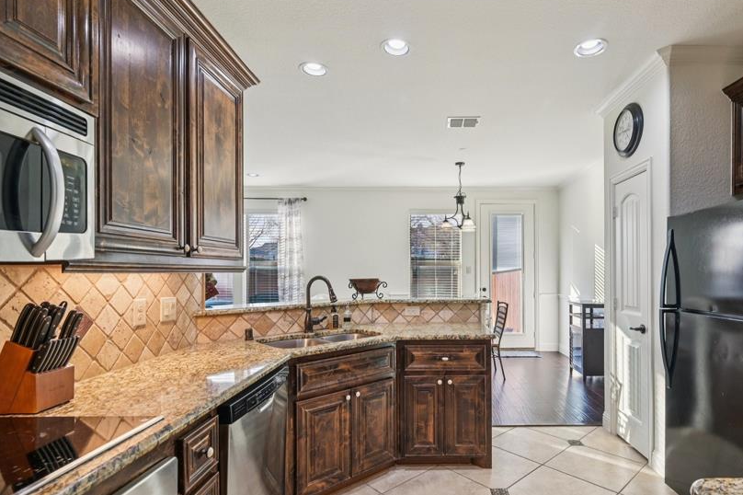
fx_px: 405
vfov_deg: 62.7
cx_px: 426
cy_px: 271
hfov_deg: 84.5
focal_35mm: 20
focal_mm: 15.5
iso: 400
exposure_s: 1/50
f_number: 8
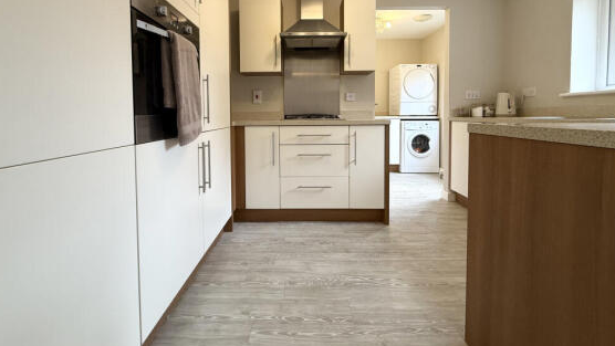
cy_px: 124
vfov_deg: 65.9
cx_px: 299
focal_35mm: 16
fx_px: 261
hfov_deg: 99.3
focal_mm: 2.22
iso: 200
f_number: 2.2
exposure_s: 1/50
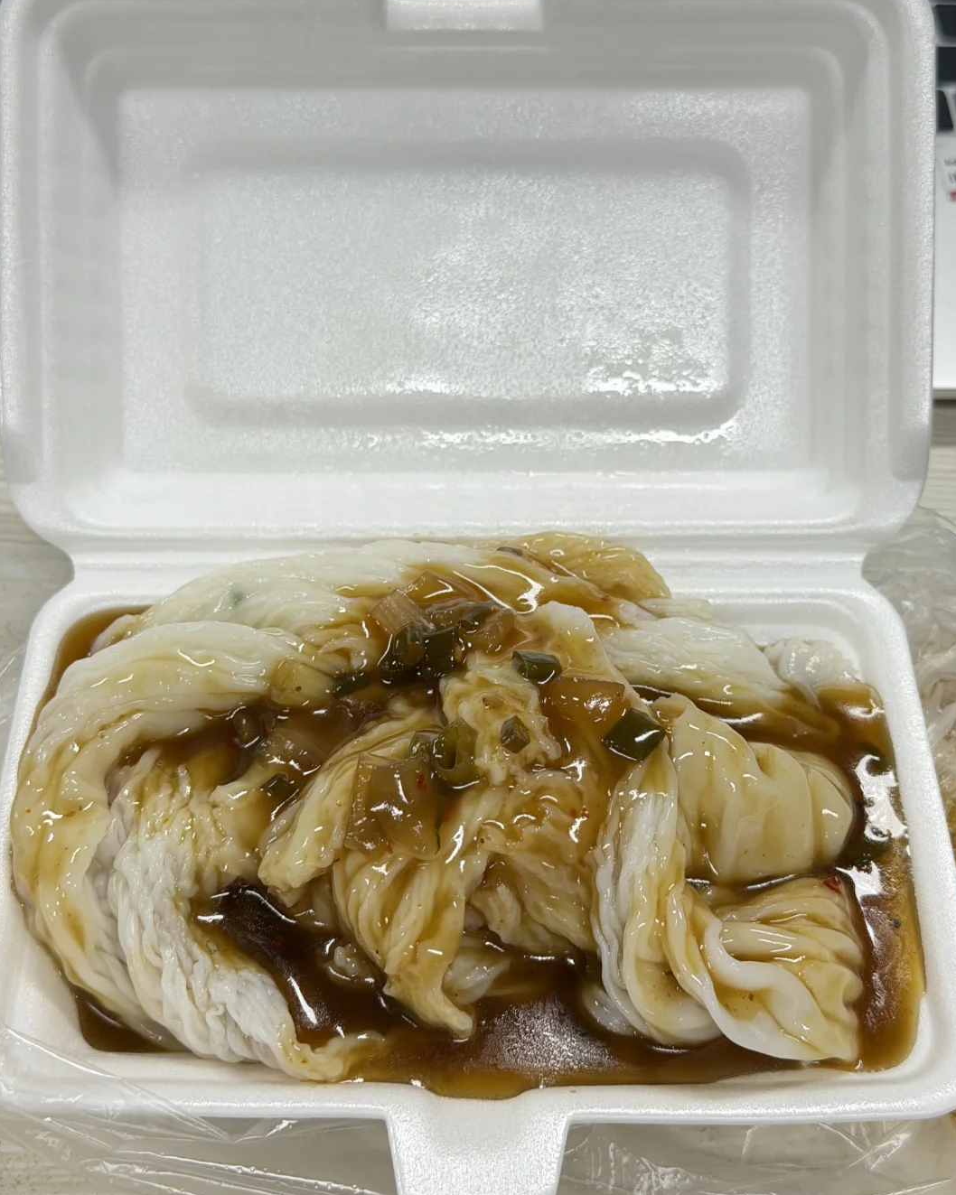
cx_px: 484
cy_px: 583
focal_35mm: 51
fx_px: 1804
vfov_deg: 36.7
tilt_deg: -50.3
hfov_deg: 29.7
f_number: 1.78
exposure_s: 1/50
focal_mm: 6.76
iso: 160
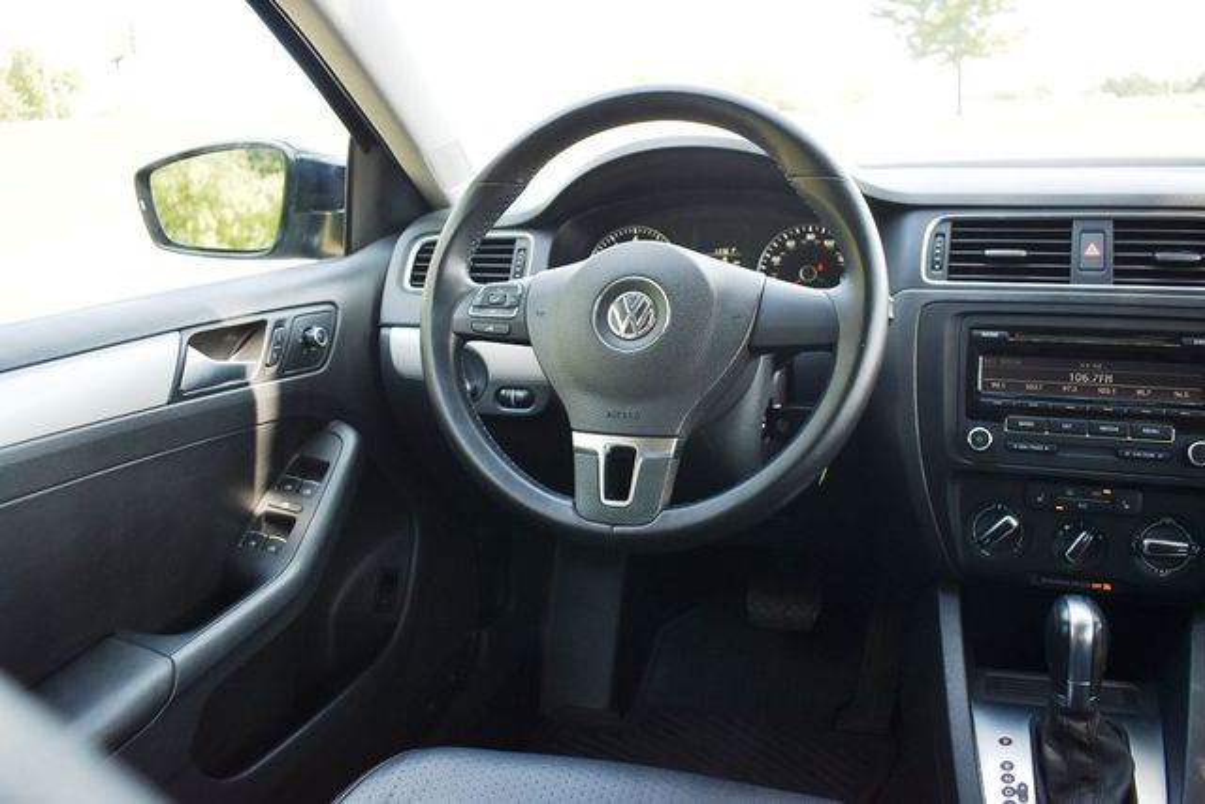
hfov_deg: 61.9
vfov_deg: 43.6
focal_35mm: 30
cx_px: 602
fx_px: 1004
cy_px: 402
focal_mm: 20
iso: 720
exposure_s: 1/250
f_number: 3.8
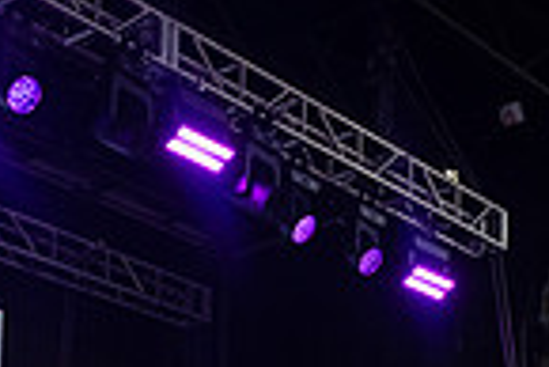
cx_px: 557
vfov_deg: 12.8
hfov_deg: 20.5
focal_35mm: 96
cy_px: 690
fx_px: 1465
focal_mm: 24
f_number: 4
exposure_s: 1/640
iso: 1000
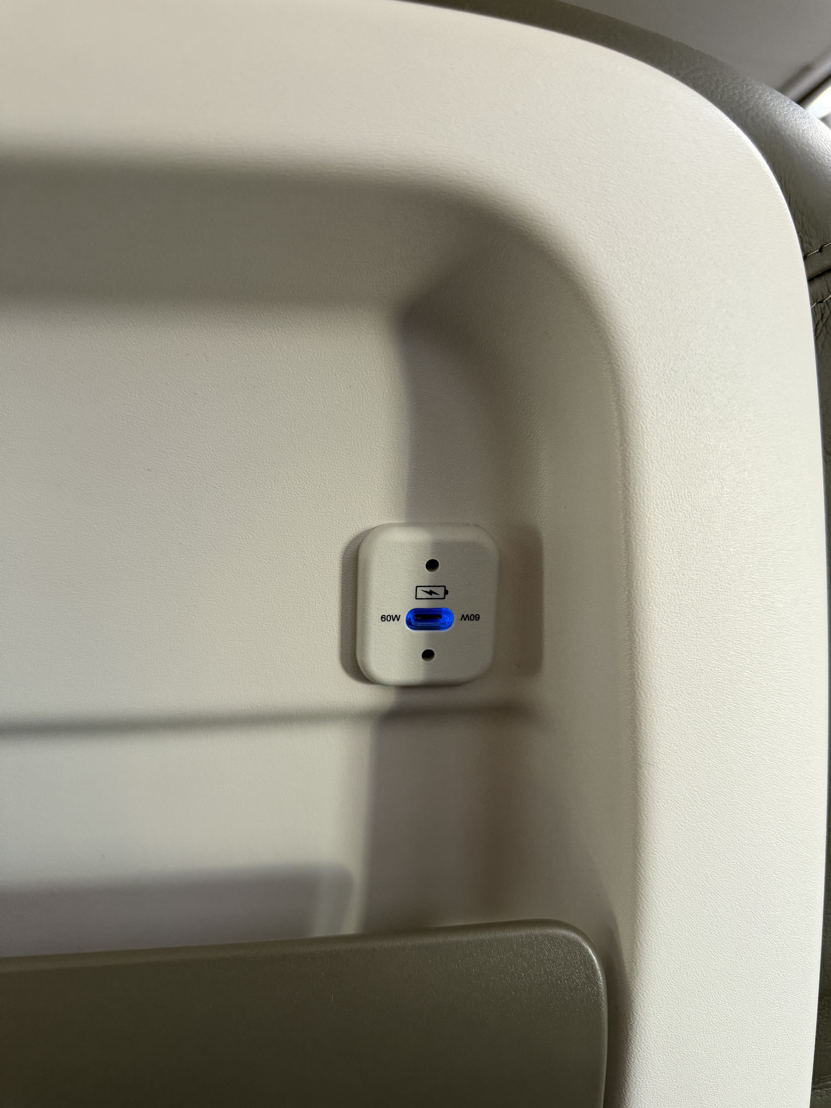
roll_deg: -0.2
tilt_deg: -1.3
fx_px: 768
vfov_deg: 71.6
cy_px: 554
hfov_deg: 56.8
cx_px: 416
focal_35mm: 24
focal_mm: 6.76
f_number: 1.78
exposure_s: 1/59
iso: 250
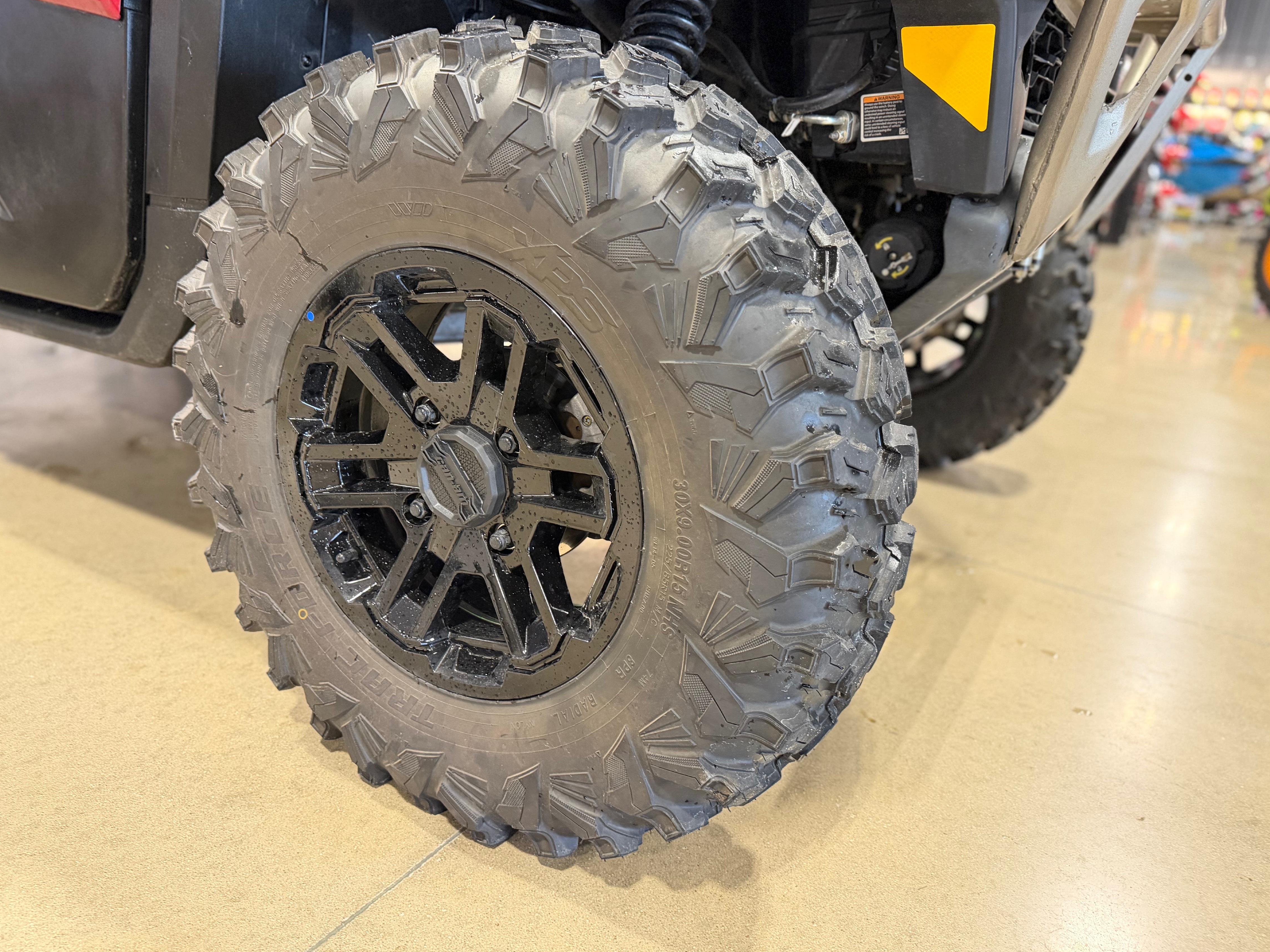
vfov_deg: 54.9
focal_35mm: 25
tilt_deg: -18.9
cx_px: 615
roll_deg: -2.9
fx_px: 917
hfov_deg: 69.4
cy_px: 464
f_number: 1.78
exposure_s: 1/40
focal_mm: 6.76
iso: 640
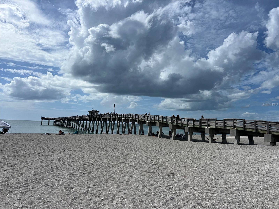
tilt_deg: +4.3
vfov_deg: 53.1
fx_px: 210
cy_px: 104
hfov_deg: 67.3
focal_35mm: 26
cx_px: 140
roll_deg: -3.0
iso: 50
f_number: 1.5
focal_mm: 5.7
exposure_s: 1/12658
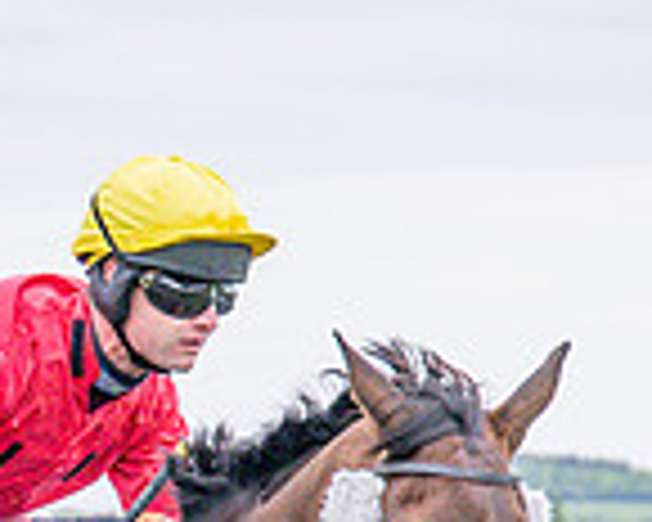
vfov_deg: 3.1
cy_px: 735
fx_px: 9706
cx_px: -8
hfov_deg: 3.8
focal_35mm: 503
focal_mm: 70
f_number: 4
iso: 400
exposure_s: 1/1600
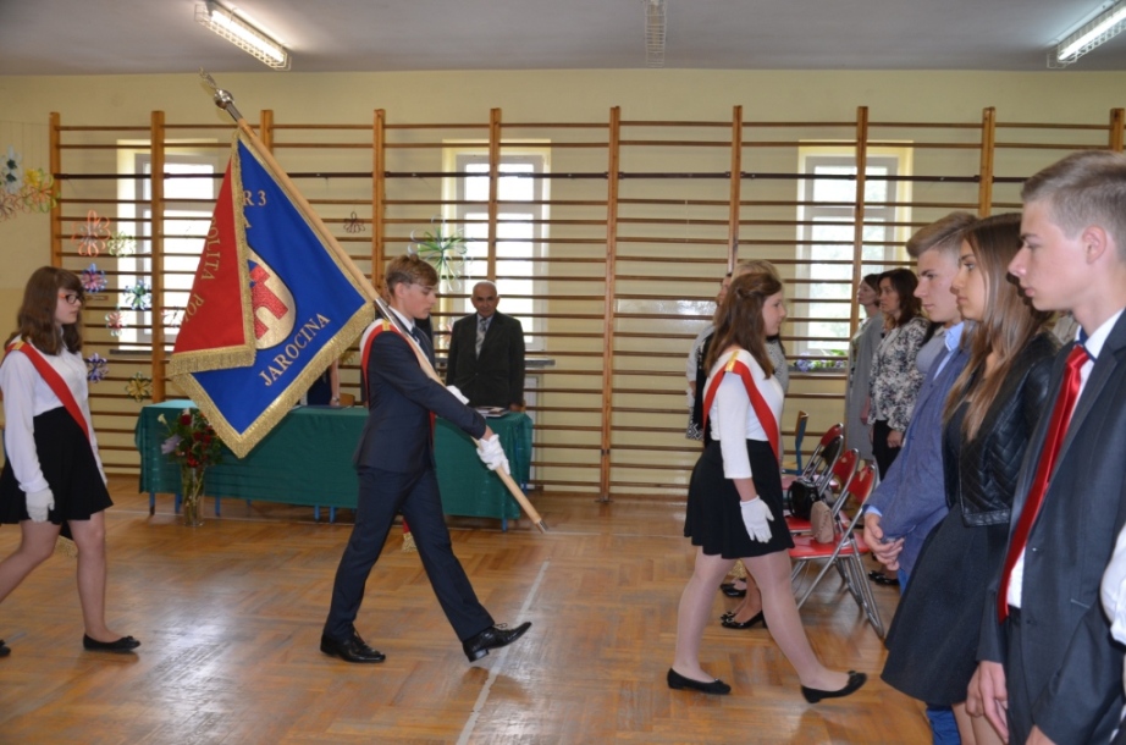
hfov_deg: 57.3
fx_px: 1030
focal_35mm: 33
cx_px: 563
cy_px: 372
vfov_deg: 39.8
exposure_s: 1/80
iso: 400
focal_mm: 22
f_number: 3.8
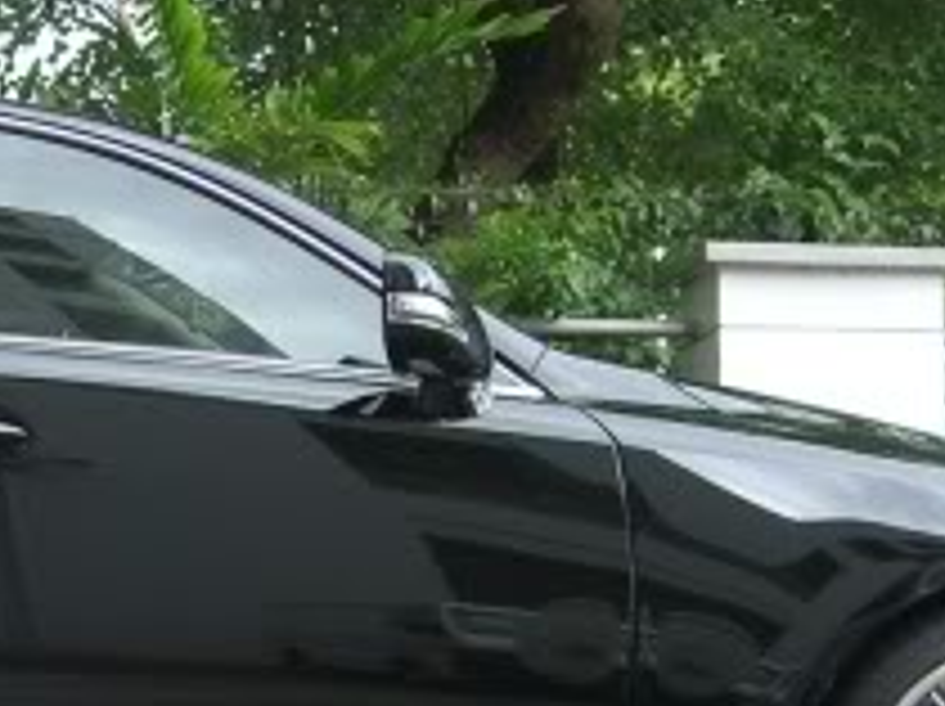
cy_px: 926
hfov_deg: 16.6
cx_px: -27
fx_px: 3163
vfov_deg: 12.3
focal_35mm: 116
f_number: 2.8
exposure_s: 1/60
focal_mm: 7.9
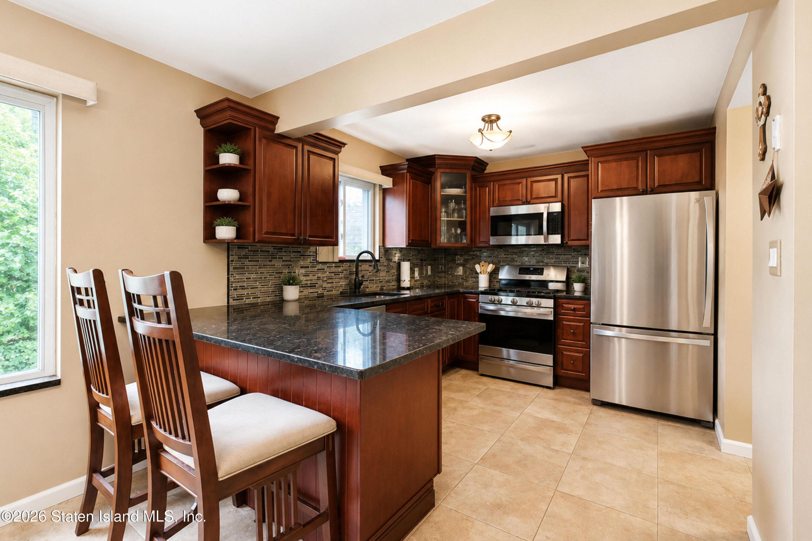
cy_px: 270
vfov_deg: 77.3
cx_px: 406
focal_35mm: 15
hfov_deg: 100.4
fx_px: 338
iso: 1600
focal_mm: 10
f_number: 6.4
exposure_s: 1/60
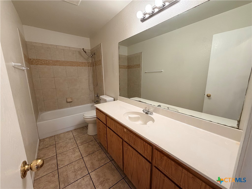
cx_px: 126
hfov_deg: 102.1
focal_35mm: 14
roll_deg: +0.5
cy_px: 94
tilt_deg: -10.8
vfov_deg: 85.7
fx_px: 102
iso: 200
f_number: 2.2
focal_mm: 2.22
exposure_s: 1/60
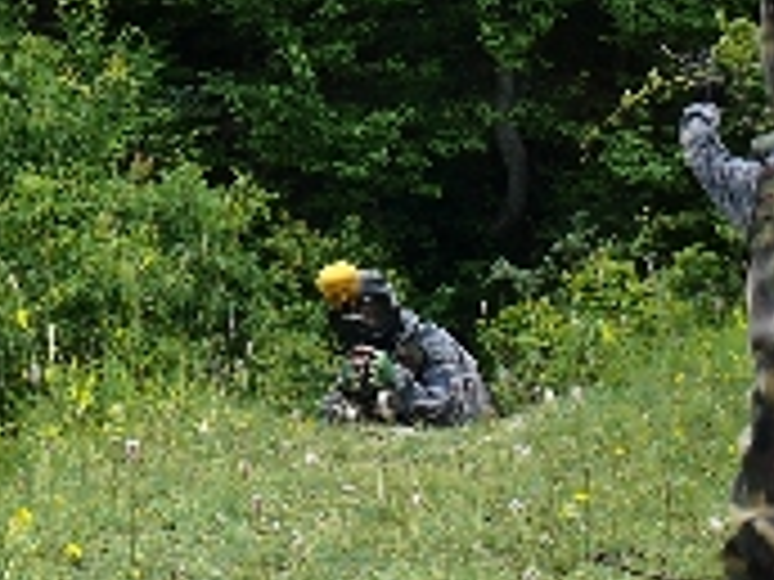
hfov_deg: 9.5
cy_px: 85
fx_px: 4673
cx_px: 396
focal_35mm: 209
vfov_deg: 7.1
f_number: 4
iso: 100
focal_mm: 9.6
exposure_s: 1/160
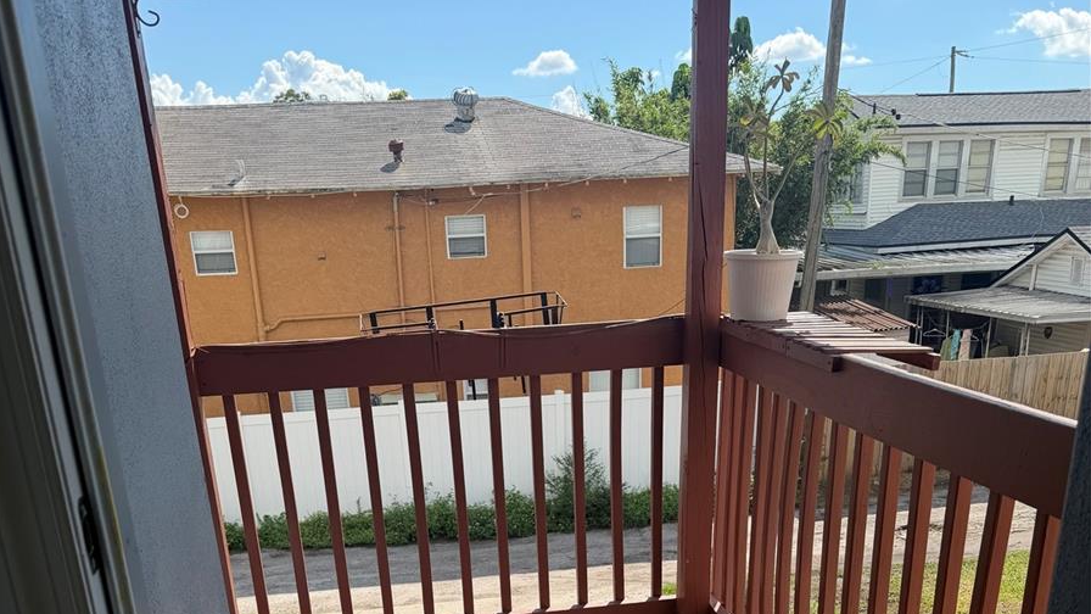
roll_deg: +1.6
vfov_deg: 31.0
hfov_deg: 56.6
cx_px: 544
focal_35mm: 35
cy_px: 631
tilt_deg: -23.4
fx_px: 1013
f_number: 1.78
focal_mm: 6.76
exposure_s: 1/2703
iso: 80
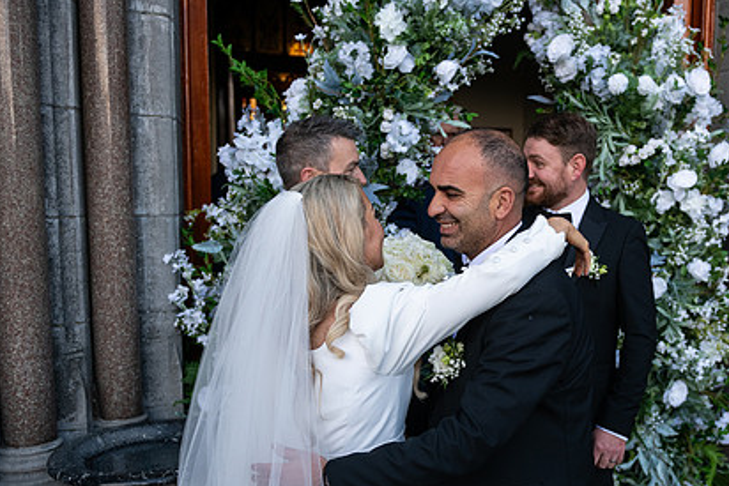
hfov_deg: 49.9
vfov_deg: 34.9
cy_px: 296
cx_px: 476
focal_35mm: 38
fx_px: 770
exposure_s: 1/1600
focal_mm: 27
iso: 500
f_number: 3.5
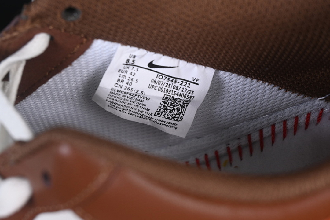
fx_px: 687
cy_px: 110
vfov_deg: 18.2
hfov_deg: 27.0
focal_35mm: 75
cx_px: 165
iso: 160
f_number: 6.3
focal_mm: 50
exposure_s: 1/60
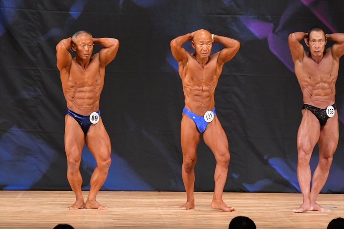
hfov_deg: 7.2
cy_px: 114
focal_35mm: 285
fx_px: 2722
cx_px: 172
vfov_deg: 4.8
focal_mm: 190
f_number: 5.6
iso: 6400
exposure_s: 1/400
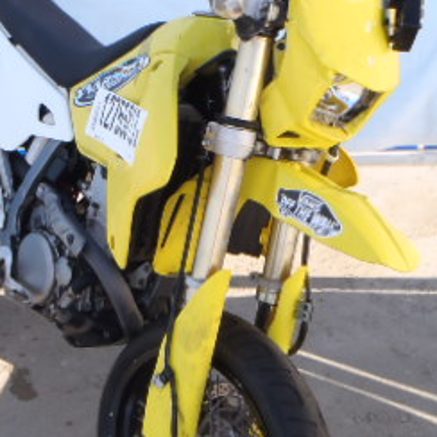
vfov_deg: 26.5
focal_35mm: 65
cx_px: 129
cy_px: 197
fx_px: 928
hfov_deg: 26.3
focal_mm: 5
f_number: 4.5
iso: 80
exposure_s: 1/125
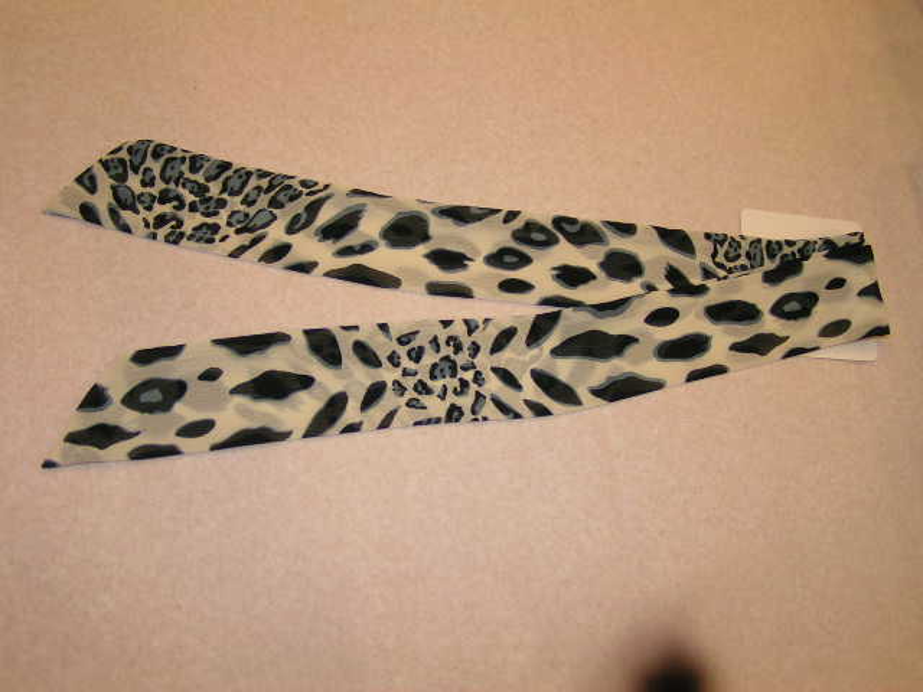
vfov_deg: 37.7
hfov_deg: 49.0
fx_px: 1013
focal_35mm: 38
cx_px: 462
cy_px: 346
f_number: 2.8
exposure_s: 1/40
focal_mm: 5.8
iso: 100
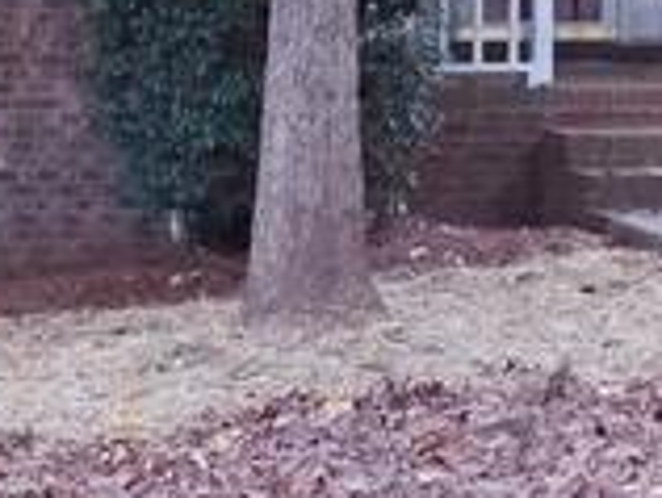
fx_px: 4463
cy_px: -193
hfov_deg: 8.5
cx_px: 411
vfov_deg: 6.3
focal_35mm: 233
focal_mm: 6.3
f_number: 3.5
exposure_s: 1/40
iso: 125
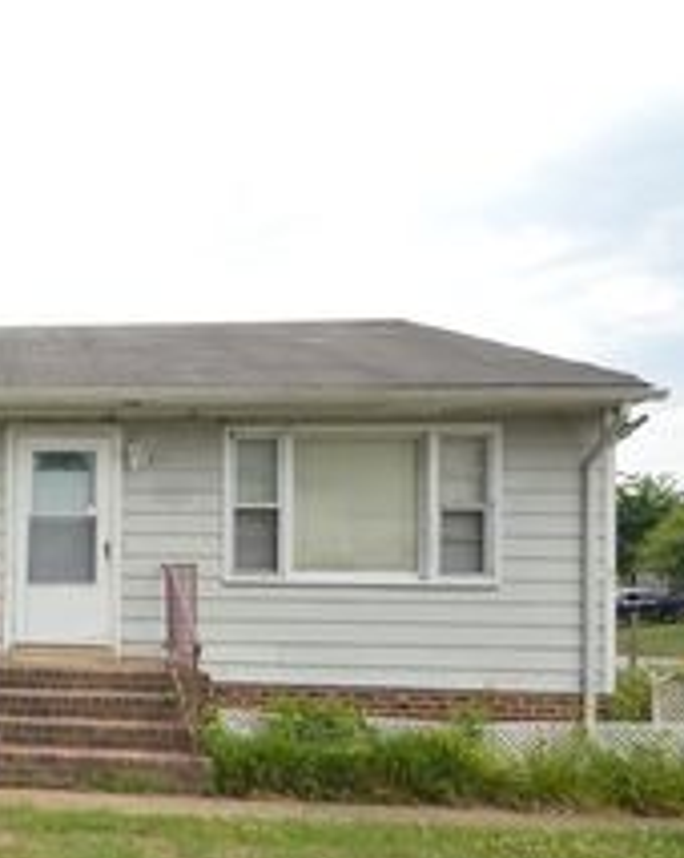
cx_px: -121
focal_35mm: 33
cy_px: 560
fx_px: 836
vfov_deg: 53.4
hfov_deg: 35.7
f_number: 6.3
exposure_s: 1/200
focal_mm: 10
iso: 100
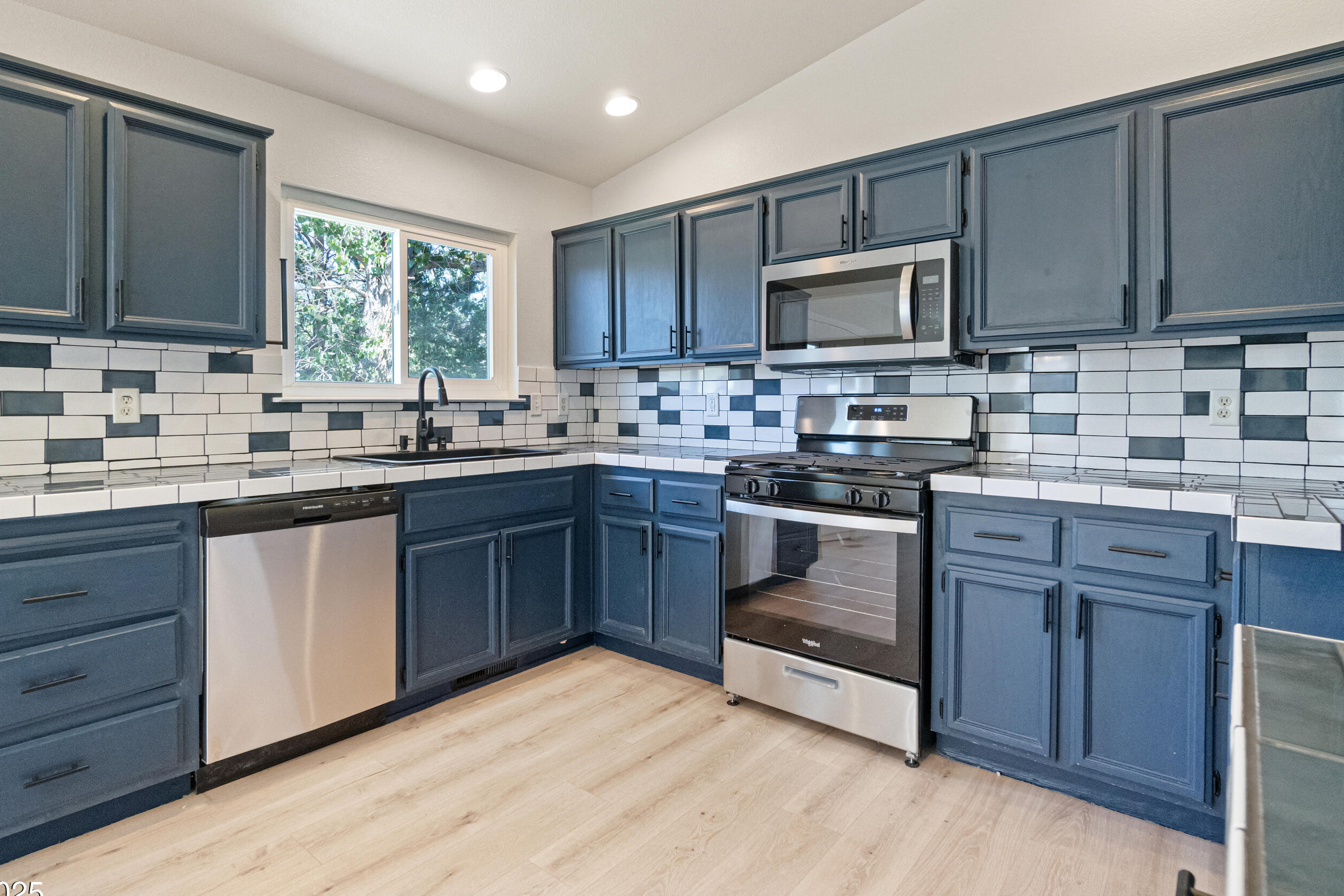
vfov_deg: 67.2
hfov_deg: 90.0
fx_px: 672
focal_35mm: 18
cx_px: 654
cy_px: 405
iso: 6400
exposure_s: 1/30
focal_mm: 10
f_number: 6.3
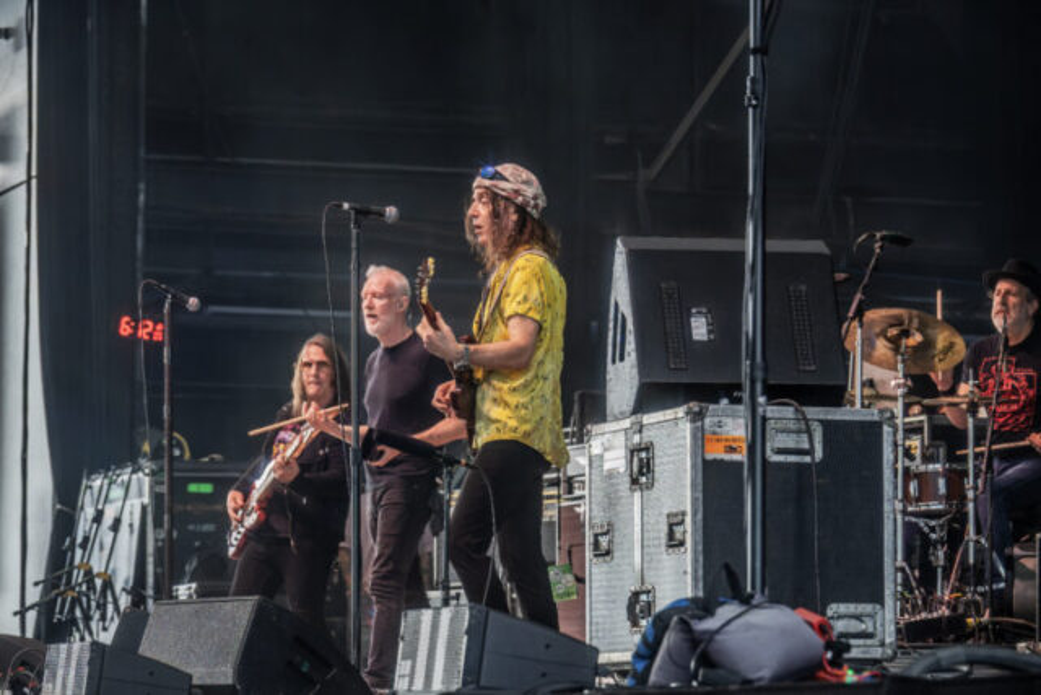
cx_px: 520
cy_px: 348
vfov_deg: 9.5
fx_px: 4194
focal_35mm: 145
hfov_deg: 14.2
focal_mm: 145
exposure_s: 1/160
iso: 2000
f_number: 8
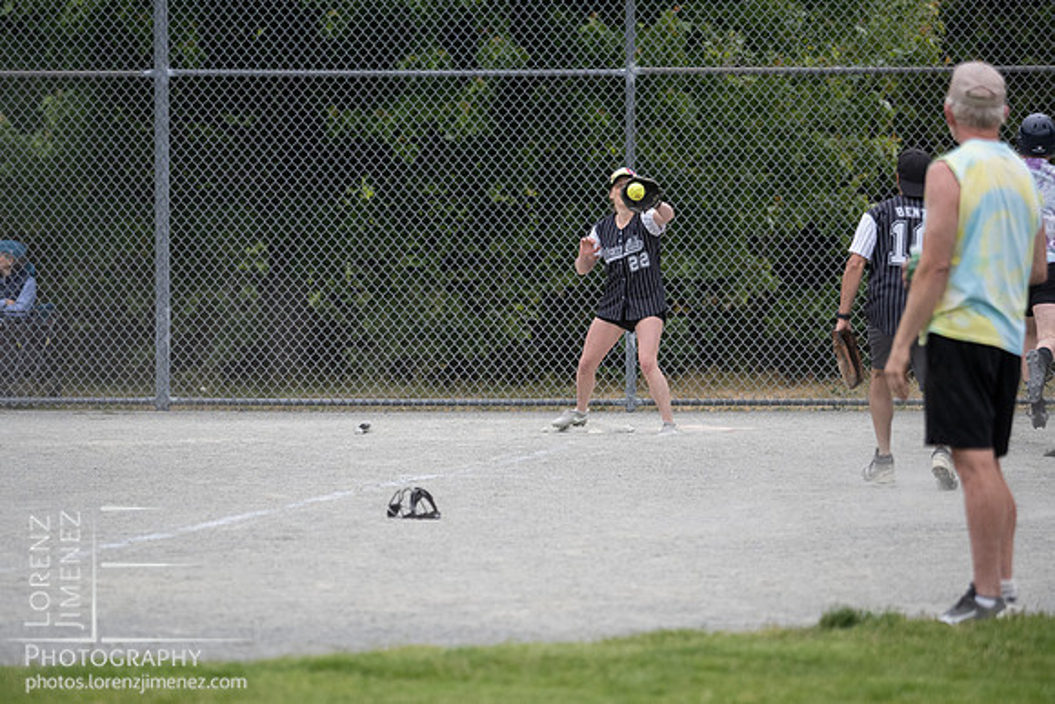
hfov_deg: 6.6
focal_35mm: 312
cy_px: 396
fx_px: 9146
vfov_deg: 4.4
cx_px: 528
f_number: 2.8
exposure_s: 1/1600
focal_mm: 150
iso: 800
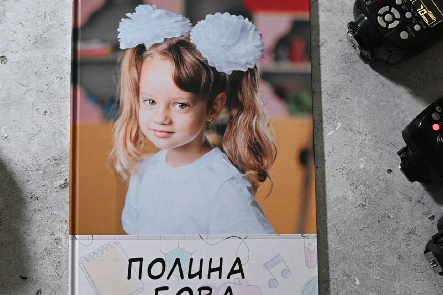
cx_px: 203
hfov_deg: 30.9
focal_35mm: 65
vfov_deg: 20.9
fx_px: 800
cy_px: 152
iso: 800
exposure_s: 1/60
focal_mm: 50
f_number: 2.8
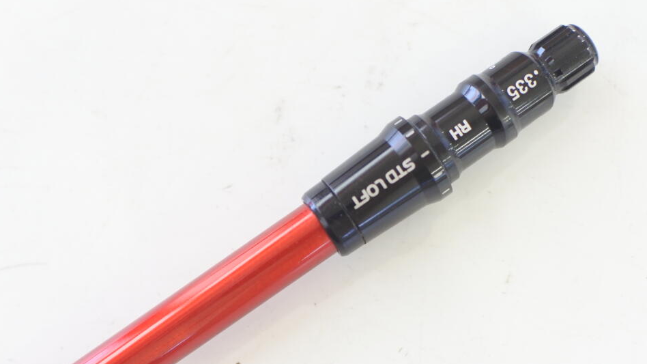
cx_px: 320
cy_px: 204
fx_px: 892
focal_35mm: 52
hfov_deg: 39.9
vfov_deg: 23.0
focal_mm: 18.5
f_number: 2.8
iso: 800
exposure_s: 1/125
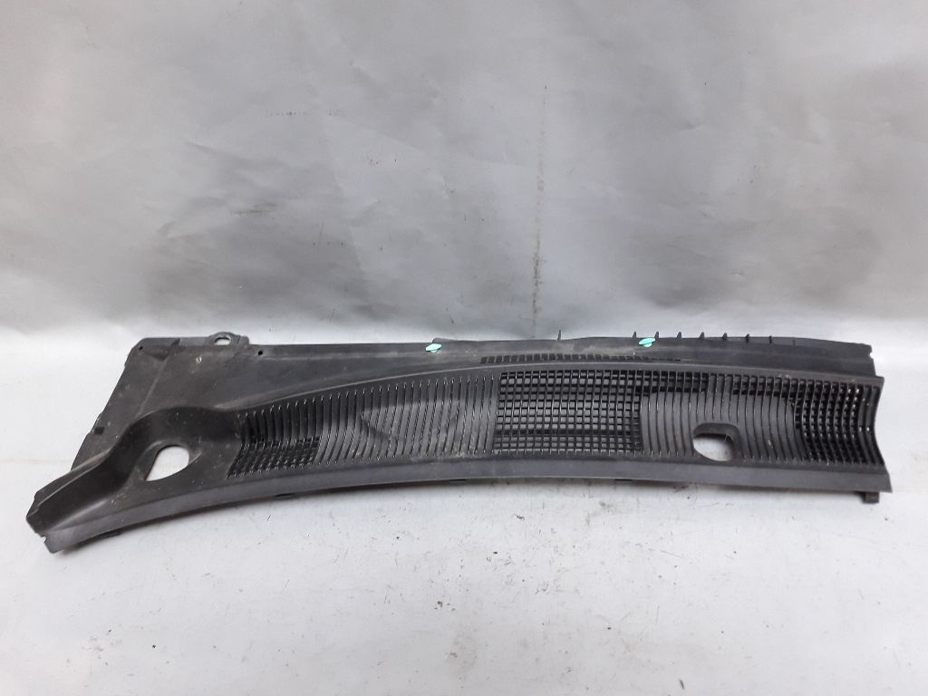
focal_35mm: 27
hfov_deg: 65.3
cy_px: 348
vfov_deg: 51.4
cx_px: 464
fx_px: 724
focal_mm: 3.6
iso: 125
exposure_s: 1/50
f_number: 1.9
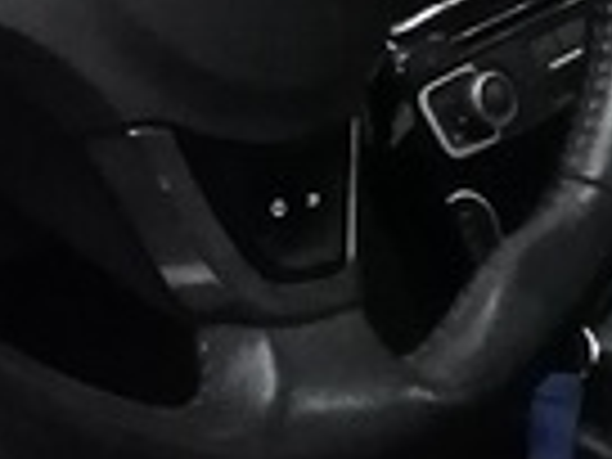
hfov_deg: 14.2
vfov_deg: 10.5
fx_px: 2457
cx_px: 176
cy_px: -108
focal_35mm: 139
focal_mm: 3.46
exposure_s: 1/12
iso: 2783
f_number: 2.2
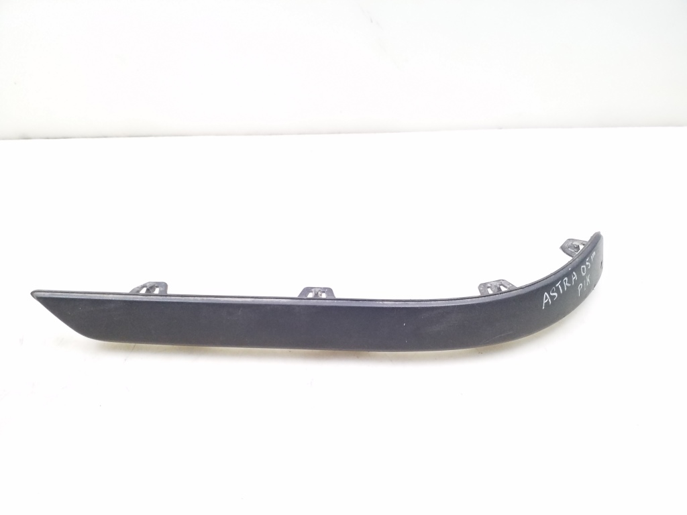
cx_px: 344
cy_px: 258
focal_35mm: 27
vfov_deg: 51.4
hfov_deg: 65.3
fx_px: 536
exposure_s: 1/33
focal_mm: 3.6
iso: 200
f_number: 1.9
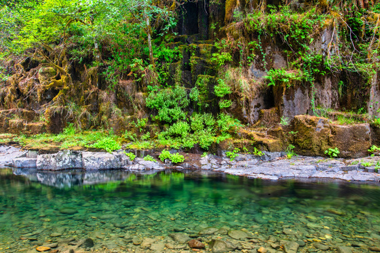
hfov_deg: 61.9
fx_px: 317
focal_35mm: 30
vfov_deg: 43.6
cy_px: 126
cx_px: 190
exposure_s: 2
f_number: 20
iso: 64
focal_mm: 30
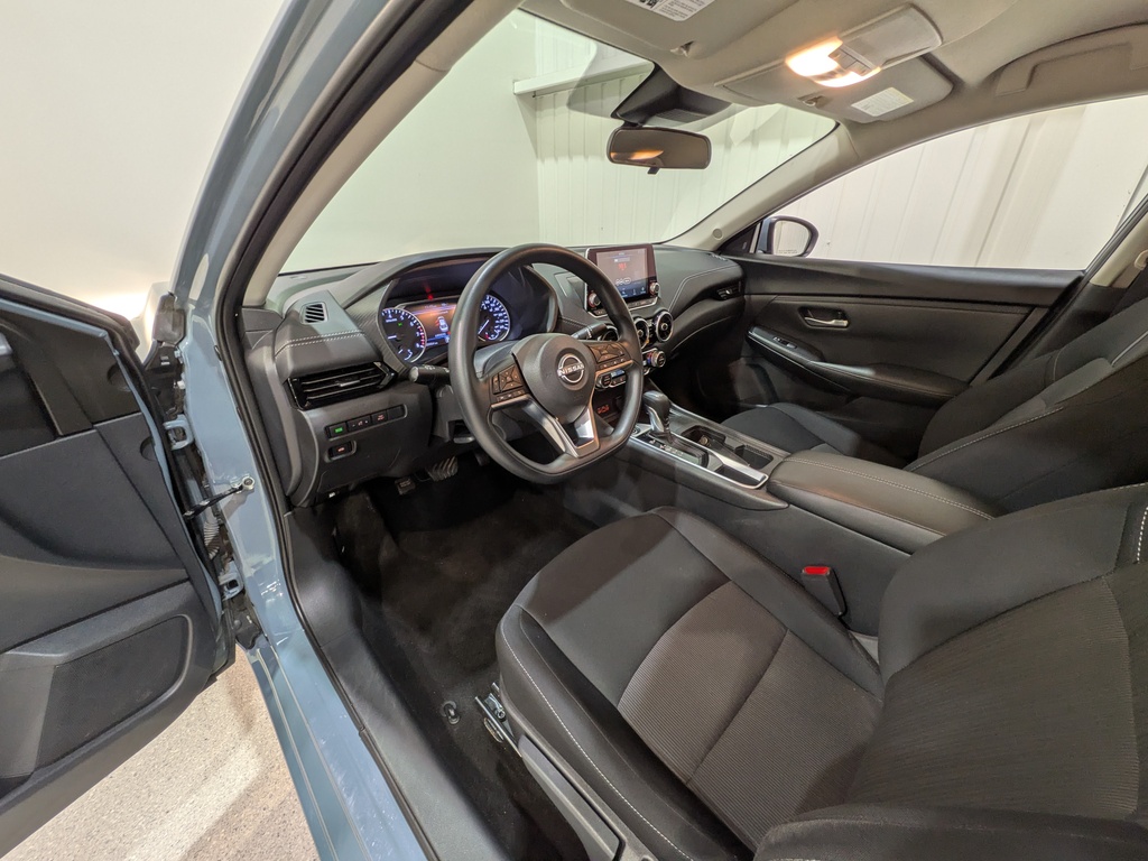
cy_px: 430
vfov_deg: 85.7
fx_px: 464
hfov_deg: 102.1
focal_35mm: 14
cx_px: 574
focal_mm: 1.83
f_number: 2.2
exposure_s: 1/30
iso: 51
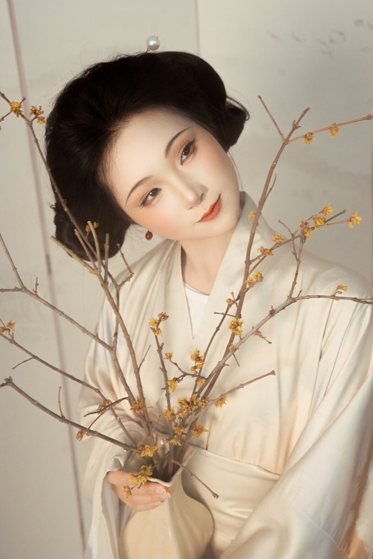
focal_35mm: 54
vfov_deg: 36.9
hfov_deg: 25.1
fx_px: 839
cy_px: 280
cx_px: 186
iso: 2500
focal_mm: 54
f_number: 6.3
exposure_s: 1/100
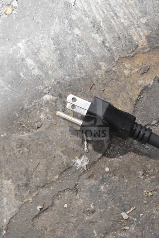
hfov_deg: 20.2
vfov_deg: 29.9
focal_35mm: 68
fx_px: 447
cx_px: 80
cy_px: 119
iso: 5600
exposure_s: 1/80
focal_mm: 45
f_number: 5
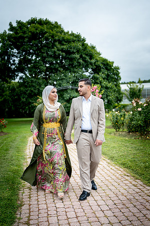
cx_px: 75
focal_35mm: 35
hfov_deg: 37.9
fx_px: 219
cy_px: 113
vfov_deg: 54.4
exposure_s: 1/1600
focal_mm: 35
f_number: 2
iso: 200
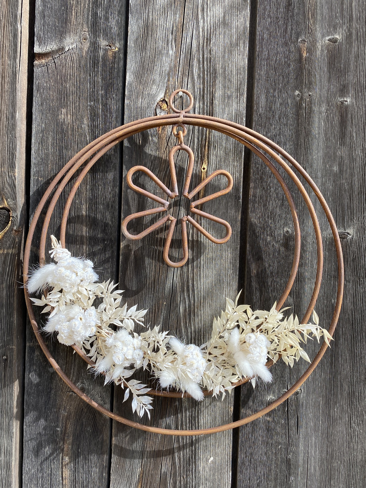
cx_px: 183
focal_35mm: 26
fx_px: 366
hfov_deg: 53.1
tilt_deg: -0.5
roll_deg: -1.2
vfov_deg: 67.3
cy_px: 244
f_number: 1.8
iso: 32
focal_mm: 4.25
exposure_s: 1/576
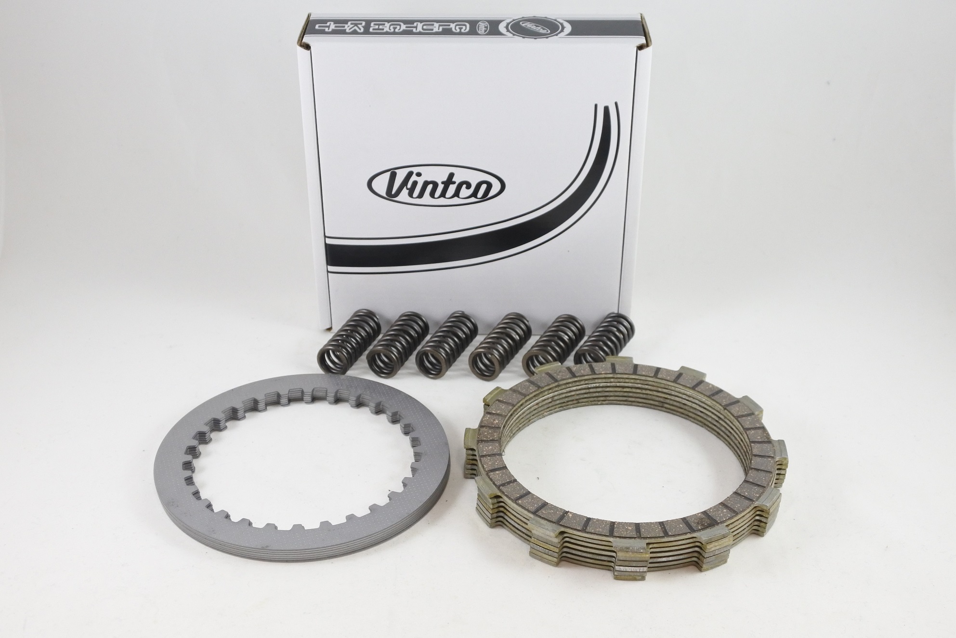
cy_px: 319
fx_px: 1089
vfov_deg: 32.6
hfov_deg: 47.4
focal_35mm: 41
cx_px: 478
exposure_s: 1/125
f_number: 4.2
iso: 640
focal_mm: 15.3
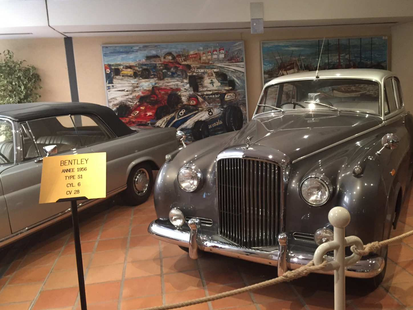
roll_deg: +2.4
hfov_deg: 56.8
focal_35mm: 32
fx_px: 382
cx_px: 219
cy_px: 152
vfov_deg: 44.2
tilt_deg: -9.3
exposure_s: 1/33
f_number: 2.2
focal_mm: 4.15
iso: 320
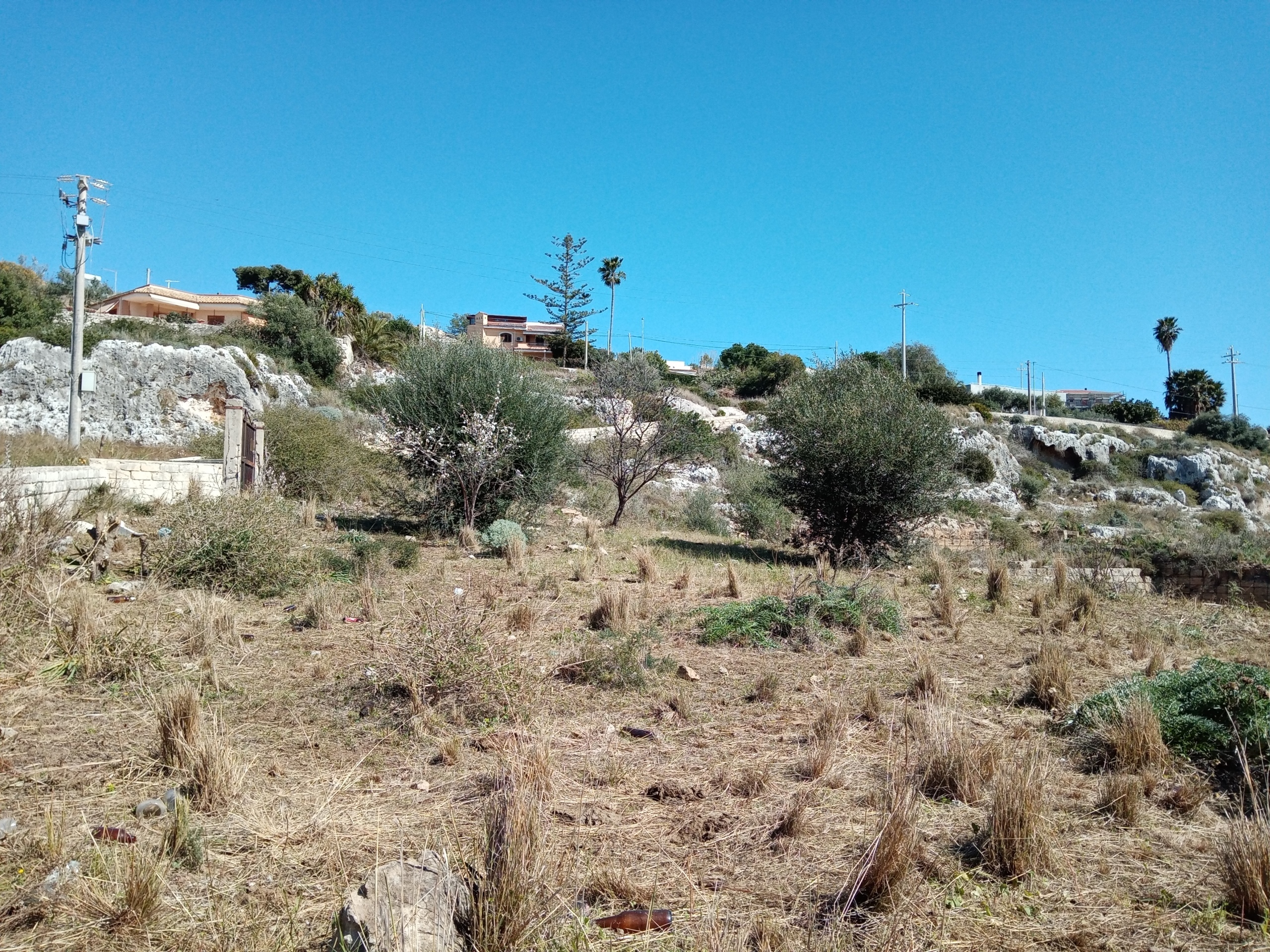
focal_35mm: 26
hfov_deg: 67.3
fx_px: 954
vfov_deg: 53.1
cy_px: 476
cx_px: 635
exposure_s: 1/1147
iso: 116
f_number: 1.8
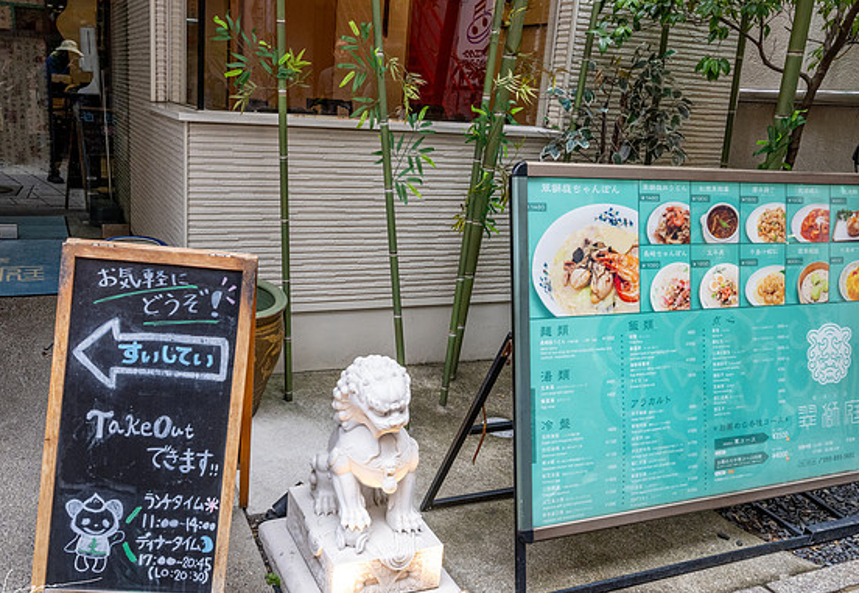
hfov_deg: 56.6
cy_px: 304
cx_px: 381
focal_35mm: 33
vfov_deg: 40.8
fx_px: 796
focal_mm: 24
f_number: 8
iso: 900
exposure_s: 1/200
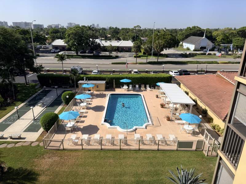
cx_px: 123
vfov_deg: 56.8
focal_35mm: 24
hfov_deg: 71.6
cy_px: 92
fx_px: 171
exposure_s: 1/3759
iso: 80
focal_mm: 6.76
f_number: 1.78
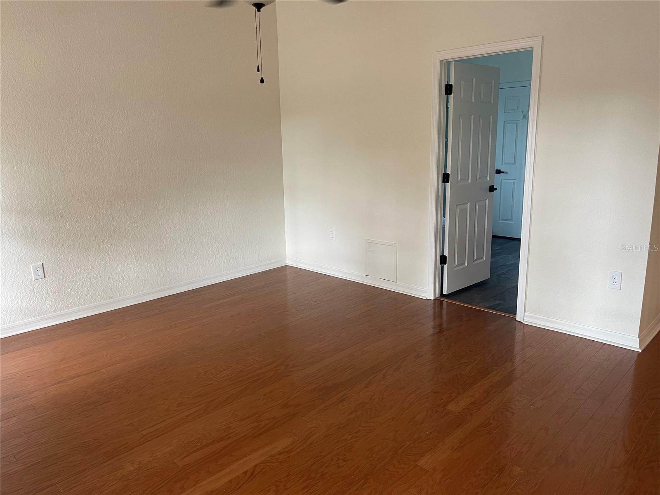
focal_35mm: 25
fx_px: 477
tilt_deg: -12.6
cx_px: 330
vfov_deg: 54.9
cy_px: 248
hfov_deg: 69.4
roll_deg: +1.1
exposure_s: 1/78
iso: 125
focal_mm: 5.1
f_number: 1.6
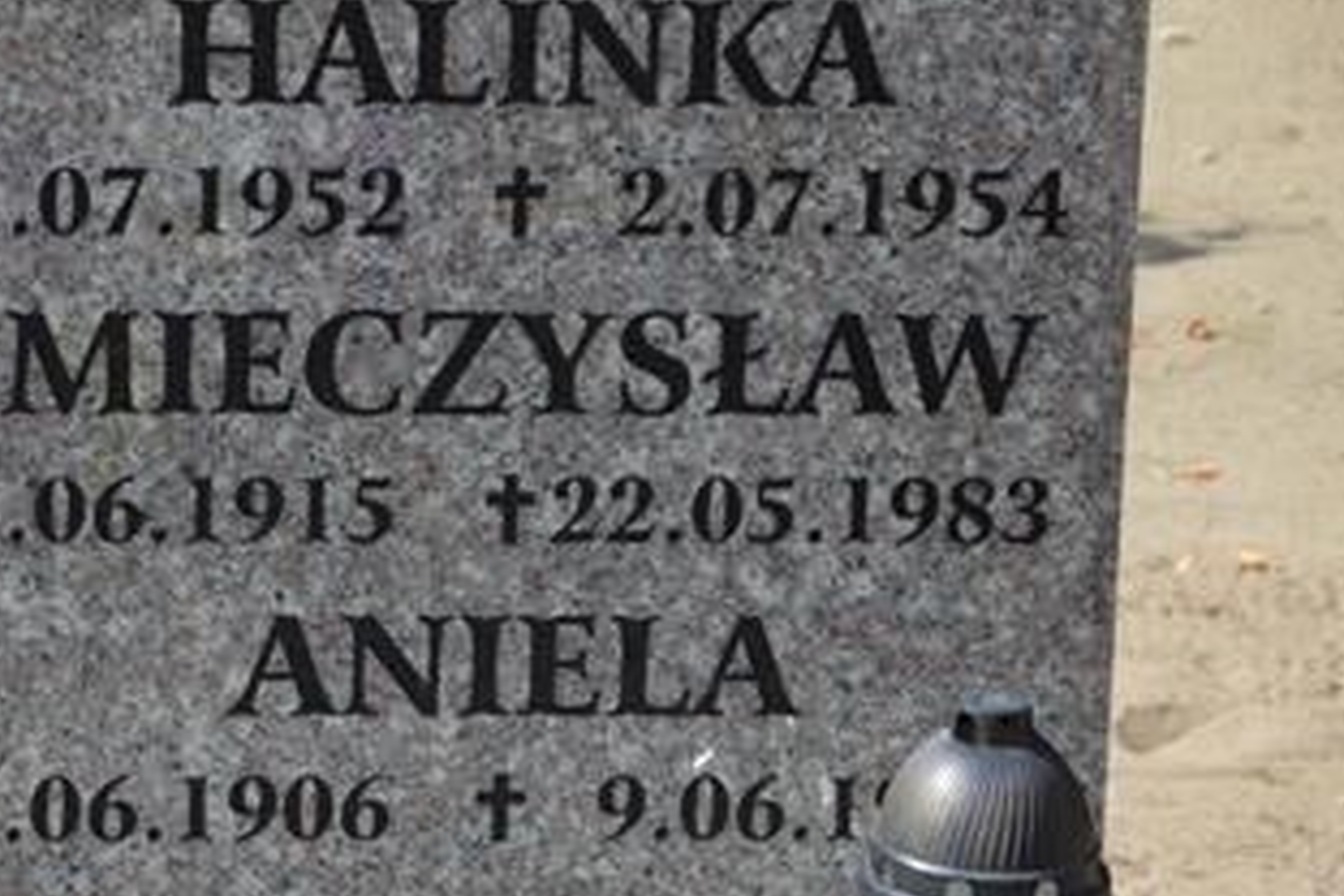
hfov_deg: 12.8
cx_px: 414
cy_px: 336
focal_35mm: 160
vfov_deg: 8.6
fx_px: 5973
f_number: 7.1
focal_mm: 52
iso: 100
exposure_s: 1/200
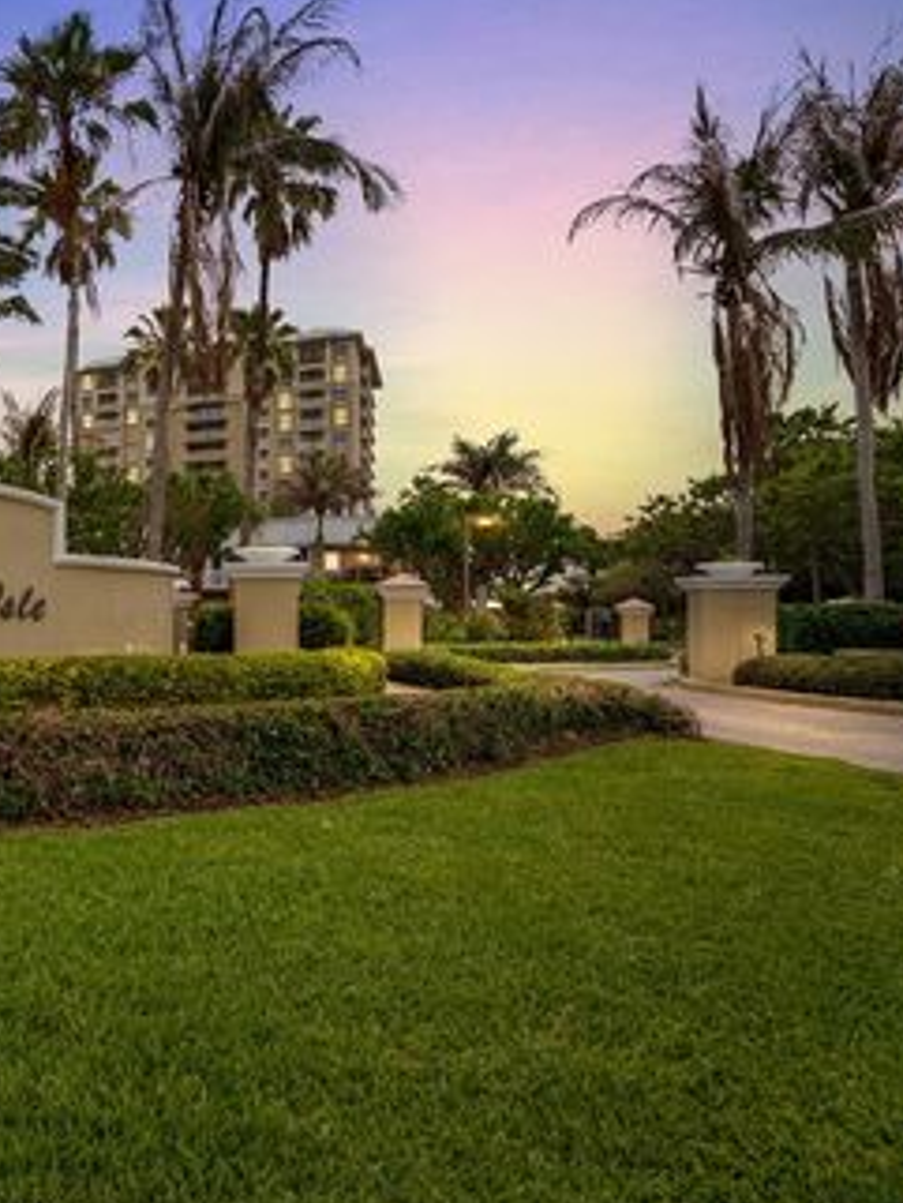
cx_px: -22
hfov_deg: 45.1
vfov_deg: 68.9
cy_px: 592
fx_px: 876
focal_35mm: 25
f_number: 9
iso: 250
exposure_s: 1/125
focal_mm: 16.8
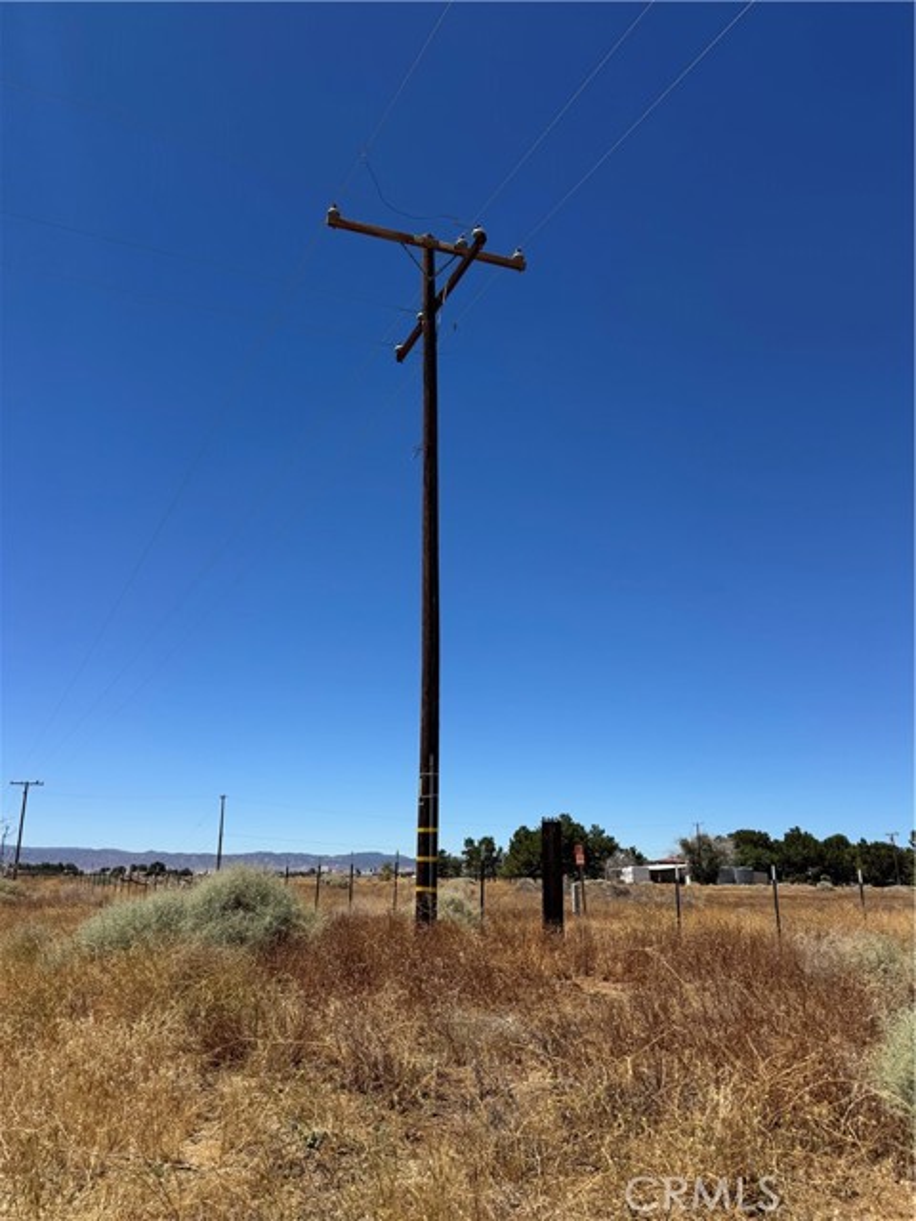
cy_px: 610
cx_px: 458
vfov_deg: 71.6
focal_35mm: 24
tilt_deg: +16.8
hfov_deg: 56.8
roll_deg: -1.4
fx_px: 847
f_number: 1.78
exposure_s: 1/6410
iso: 80
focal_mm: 6.76
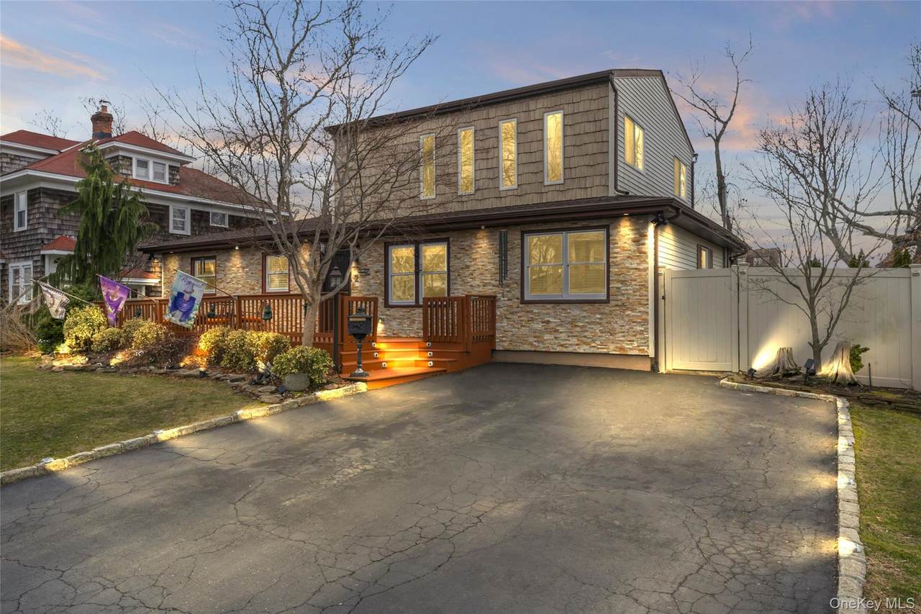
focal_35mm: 25
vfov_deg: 51.3
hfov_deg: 71.5
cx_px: 460
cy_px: 307
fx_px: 639
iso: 100
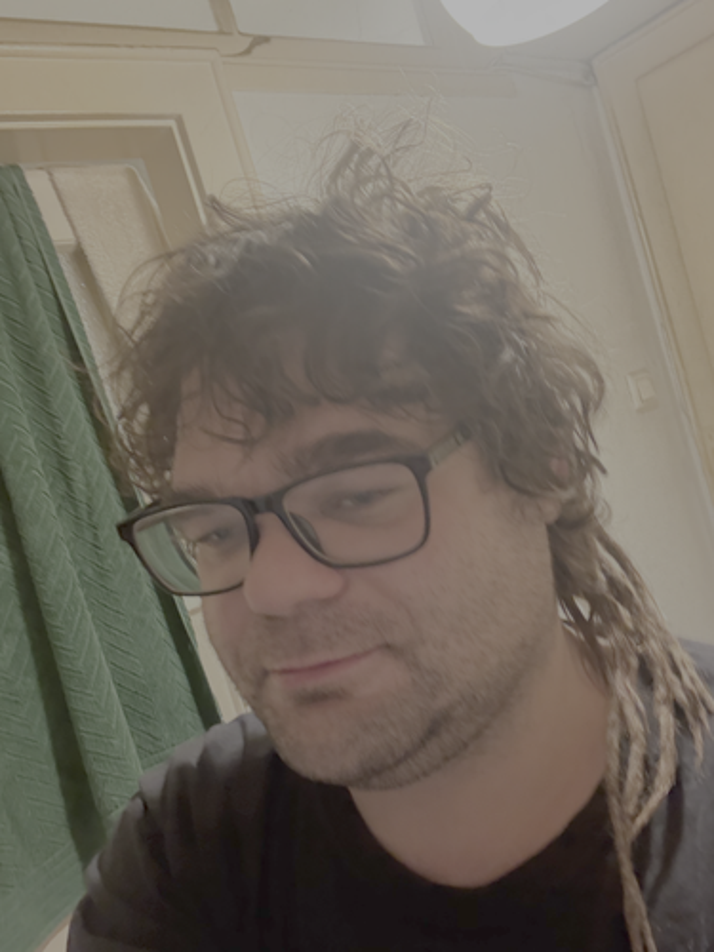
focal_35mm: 30
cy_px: 476
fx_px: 825
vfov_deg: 60.0
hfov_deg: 46.8
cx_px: 357
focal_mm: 2.69
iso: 500
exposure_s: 1/25
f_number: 1.9
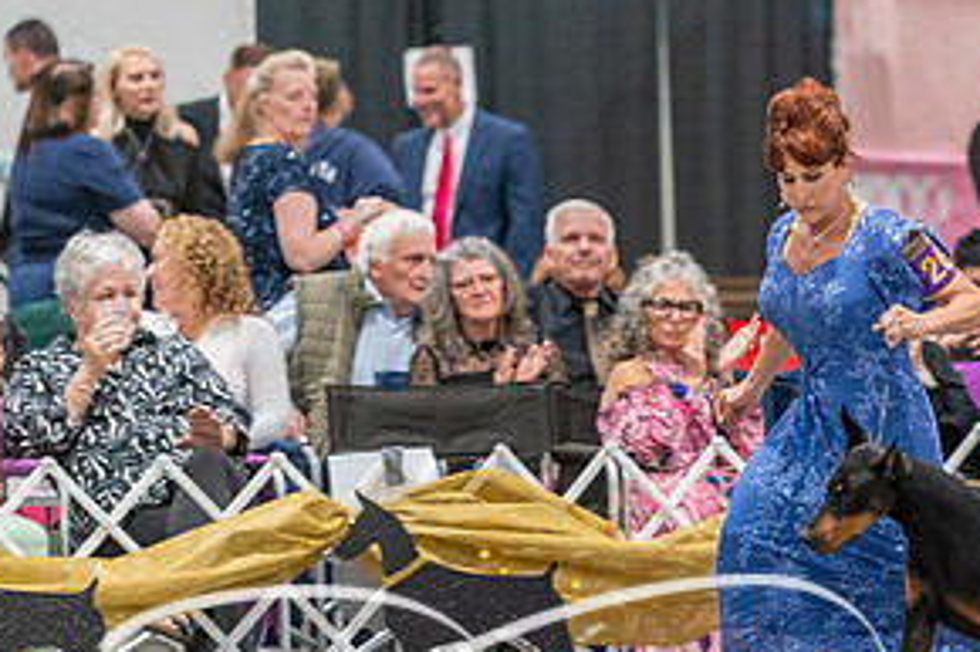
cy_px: 458
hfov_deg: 5.1
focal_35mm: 400
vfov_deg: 3.4
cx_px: 929
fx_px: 10882
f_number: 2.8
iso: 6400
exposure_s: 1/250
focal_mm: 200
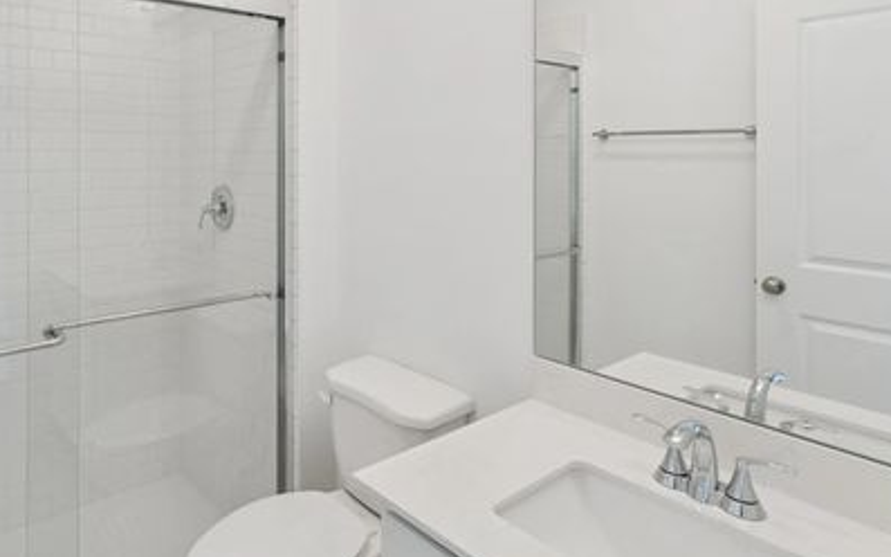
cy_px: 170
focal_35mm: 23
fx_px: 558
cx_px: 305
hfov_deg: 75.0
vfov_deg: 51.6
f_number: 8
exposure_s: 1/6
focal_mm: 14
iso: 200
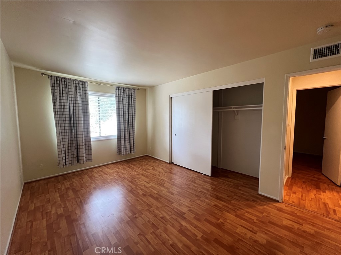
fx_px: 128
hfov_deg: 106.2
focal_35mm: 13
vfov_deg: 89.9
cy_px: 128
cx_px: 170
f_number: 1.8
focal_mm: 1.57
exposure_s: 1/60
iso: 1000
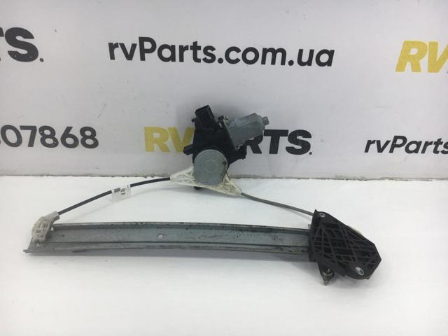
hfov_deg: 61.7
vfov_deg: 48.2
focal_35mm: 29
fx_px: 375
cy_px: 168
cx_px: 224
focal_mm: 4.15
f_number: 2.2
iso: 40
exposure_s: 1/100
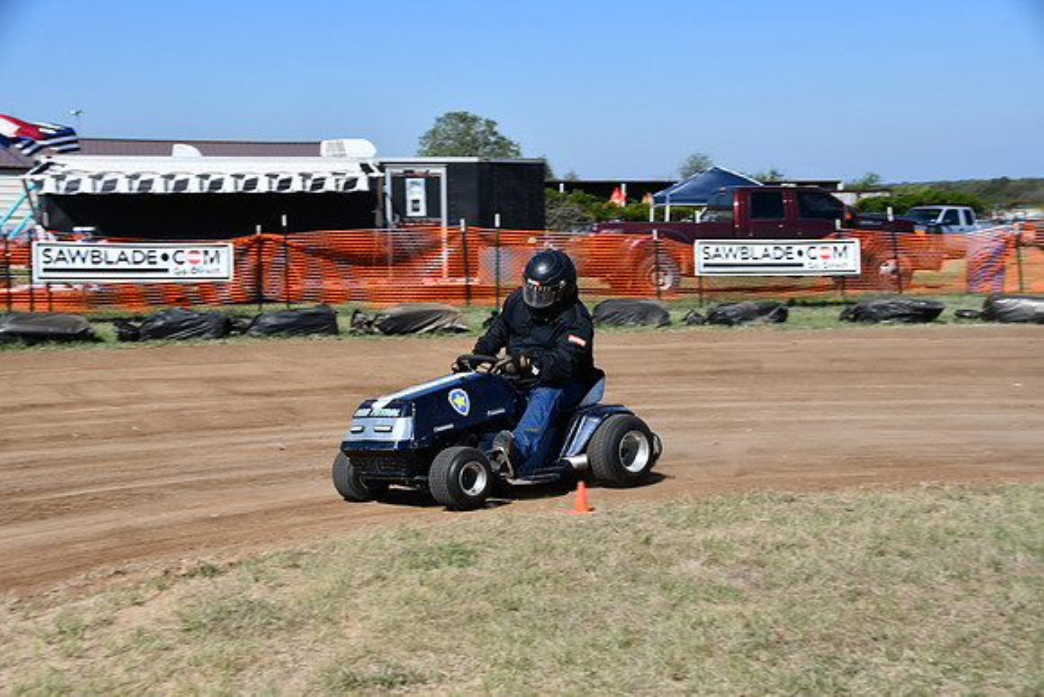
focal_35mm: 57
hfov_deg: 35.0
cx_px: 522
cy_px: 348
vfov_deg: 23.8
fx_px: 1653
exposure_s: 1/320
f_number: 9
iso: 100
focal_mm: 38
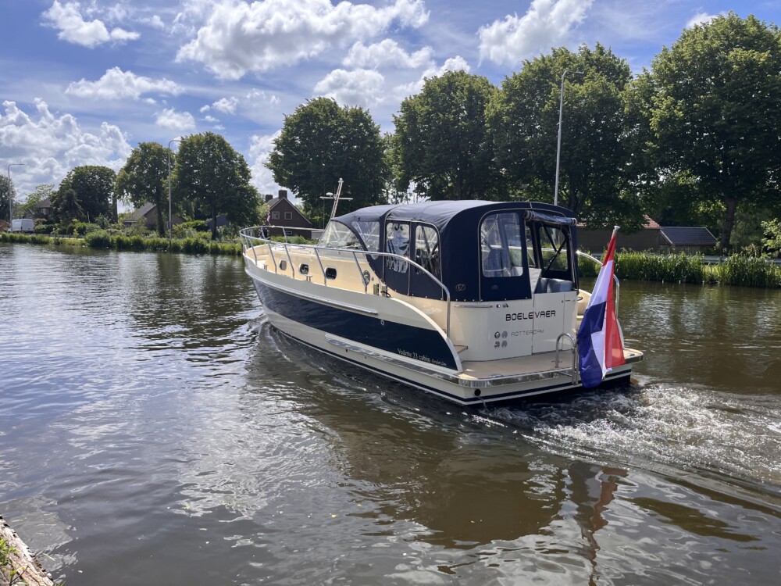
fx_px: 587
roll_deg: -0.4
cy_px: 293
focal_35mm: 26
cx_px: 390
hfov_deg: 67.3
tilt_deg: -6.2
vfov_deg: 53.1
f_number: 1.6
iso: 50
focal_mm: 5.1
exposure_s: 1/2755
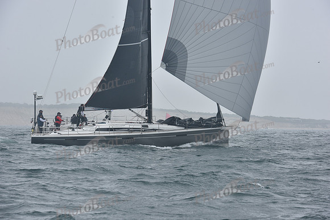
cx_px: 165
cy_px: 110
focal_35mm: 145
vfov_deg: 9.5
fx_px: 1329
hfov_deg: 14.2
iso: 250
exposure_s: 1/800
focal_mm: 145
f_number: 10
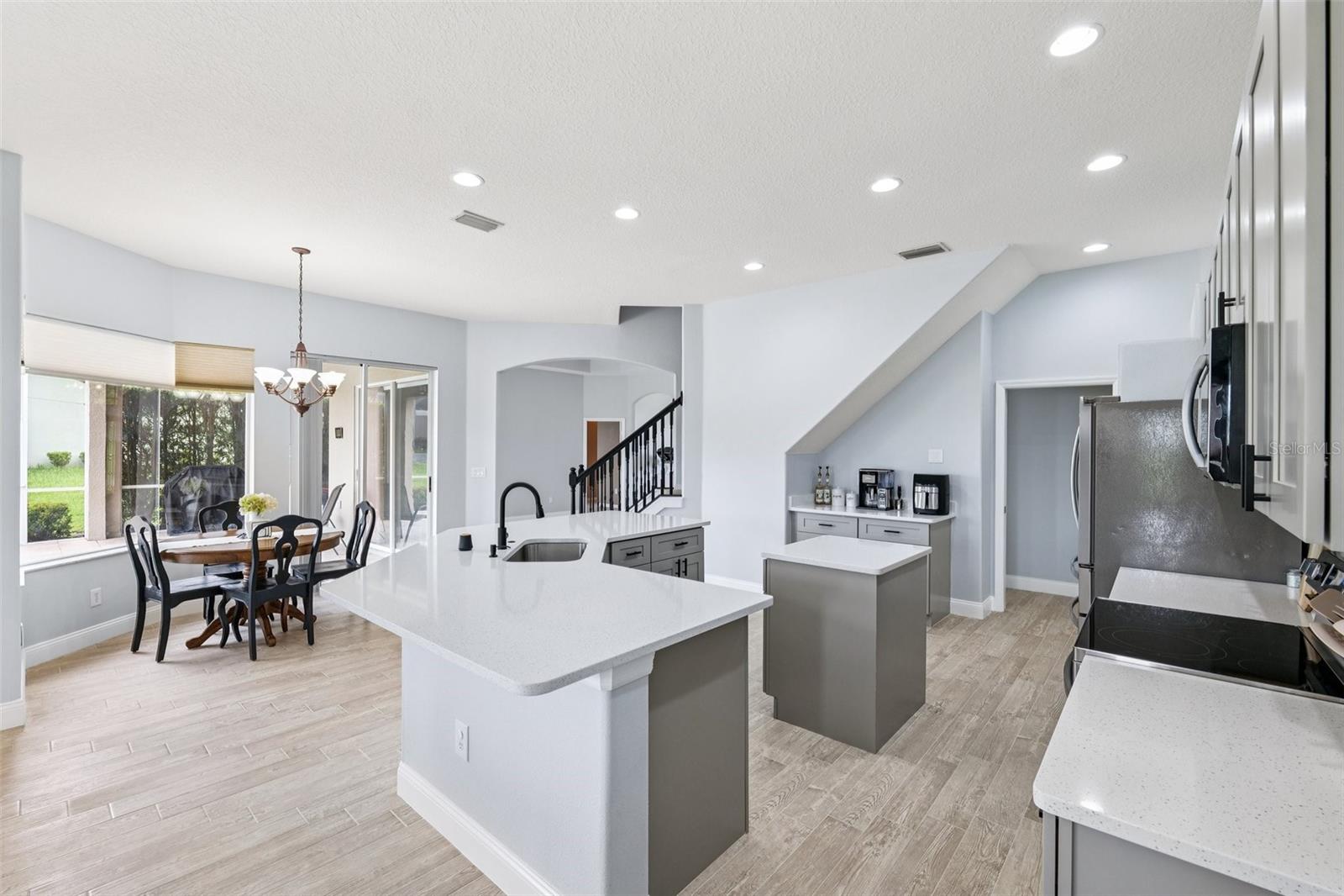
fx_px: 560
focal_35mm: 15
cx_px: 672
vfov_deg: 77.3
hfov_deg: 100.4
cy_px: 448
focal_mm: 15
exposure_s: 1/25
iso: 400
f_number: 8
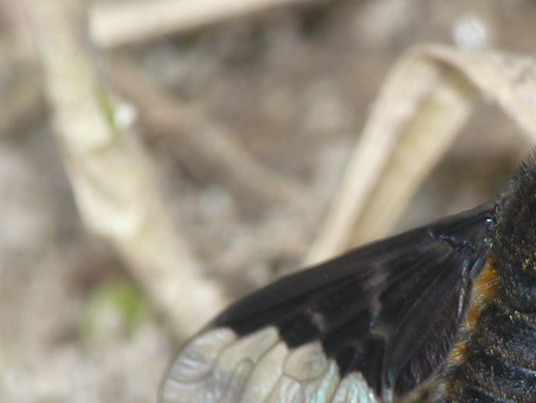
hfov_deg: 3.3
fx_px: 9246
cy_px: 328
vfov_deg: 2.5
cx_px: 435
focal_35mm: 597
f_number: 10
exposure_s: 1/80
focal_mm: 67.1
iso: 200
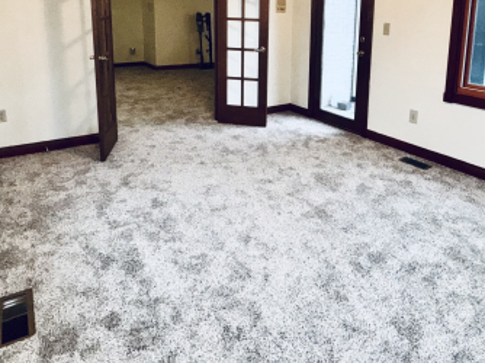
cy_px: 81
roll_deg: -1.8
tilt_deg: -10.6
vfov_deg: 47.4
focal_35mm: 28
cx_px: 293
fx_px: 392
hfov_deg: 62.9
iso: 160
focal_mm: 2.22
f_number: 2.2
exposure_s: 1/60
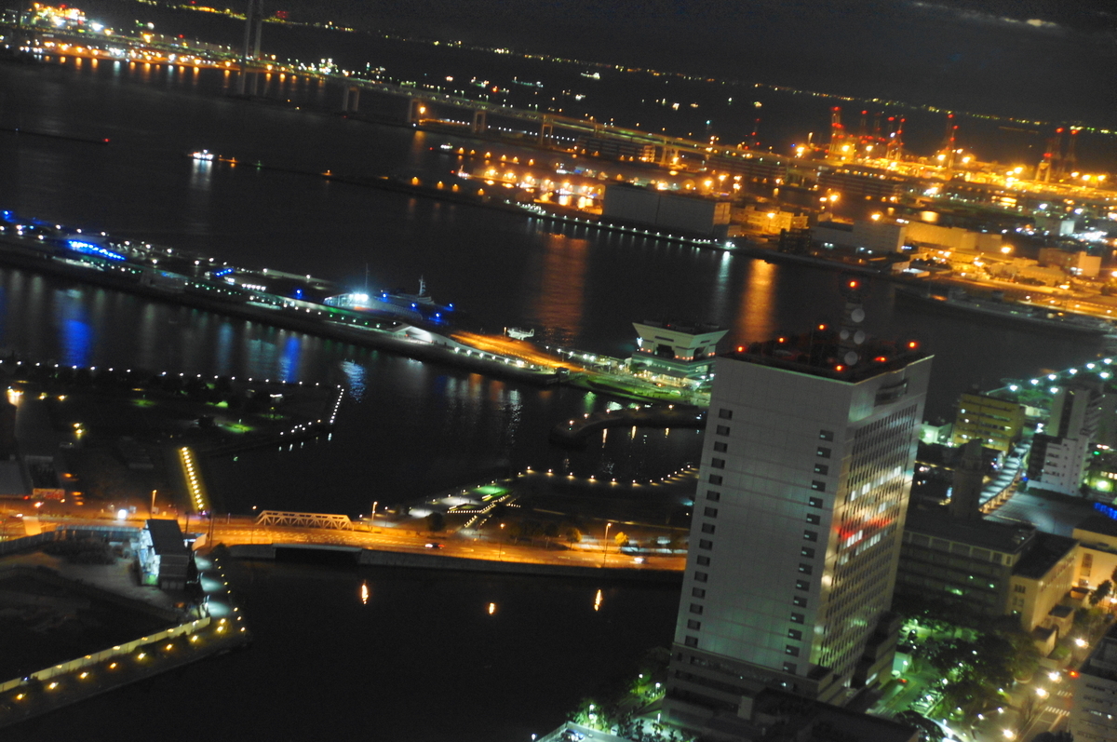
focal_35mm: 60
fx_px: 1859
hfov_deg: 33.4
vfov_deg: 22.6
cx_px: 558
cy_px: 371
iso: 6400
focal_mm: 40
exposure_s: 1/8
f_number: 4.5
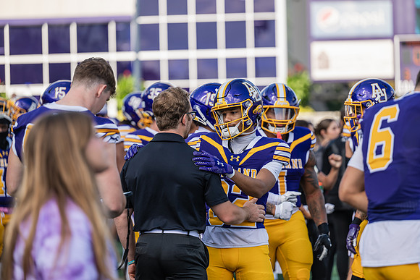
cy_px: 140
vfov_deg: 8.9
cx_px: 210
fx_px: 1809
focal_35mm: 155
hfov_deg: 13.2
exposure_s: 1/500
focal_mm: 155
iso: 100
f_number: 3.2
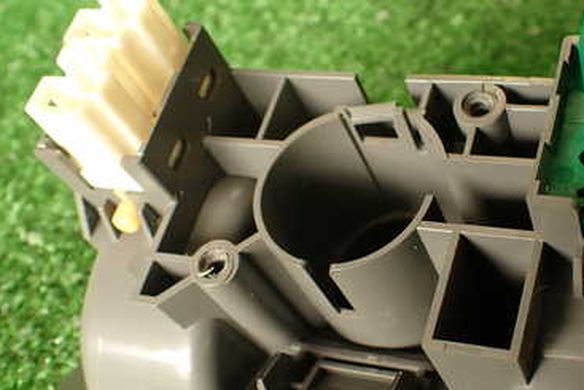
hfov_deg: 38.2
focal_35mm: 51
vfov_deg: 26.3
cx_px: 411
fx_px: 828
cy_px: 269
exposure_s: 1/60
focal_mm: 5.4
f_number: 2.3
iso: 160
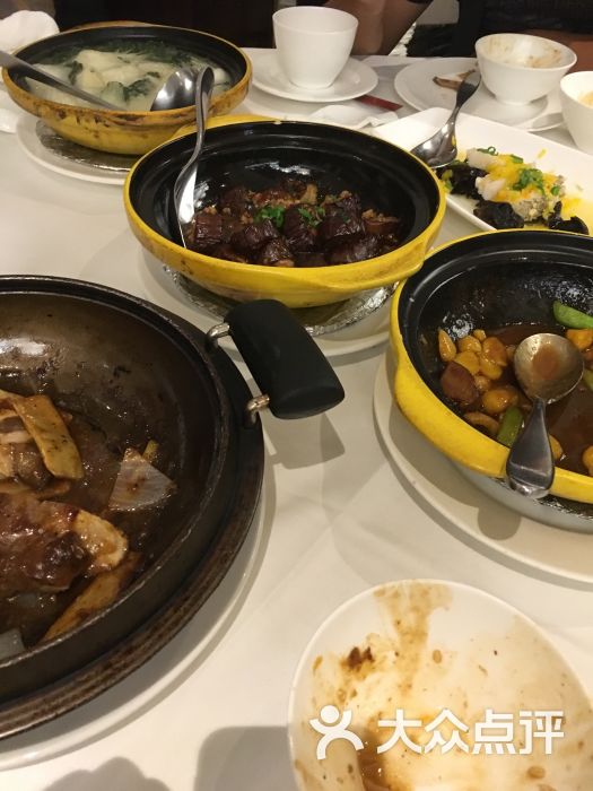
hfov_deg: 48.2
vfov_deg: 61.7
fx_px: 662
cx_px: 296
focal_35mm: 29
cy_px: 396
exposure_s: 1/17
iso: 250
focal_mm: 4.15
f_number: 2.2
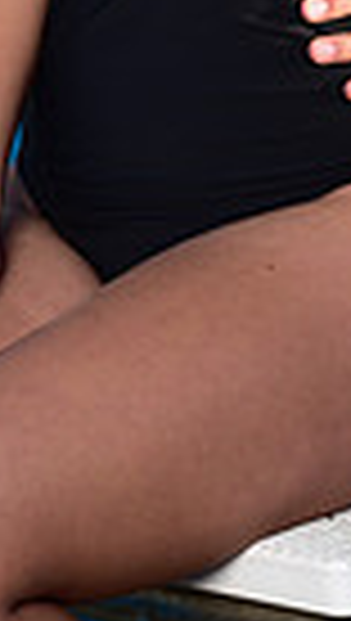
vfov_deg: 4.1
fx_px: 8688
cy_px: -230
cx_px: 281
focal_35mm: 527
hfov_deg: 2.3
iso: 64
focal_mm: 120
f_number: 5.6
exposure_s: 1/250
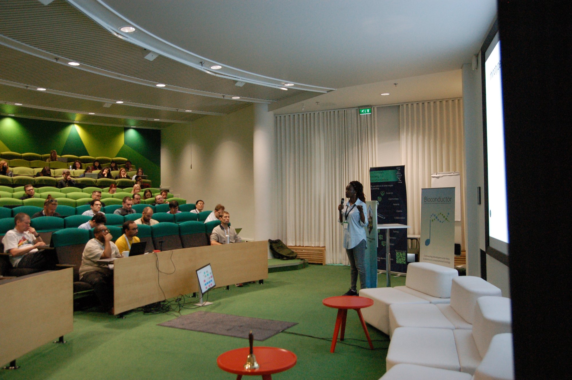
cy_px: 190
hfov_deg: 62.0
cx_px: 286
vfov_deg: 43.5
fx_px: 476
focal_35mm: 30
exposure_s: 1/125
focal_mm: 20
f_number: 3.5
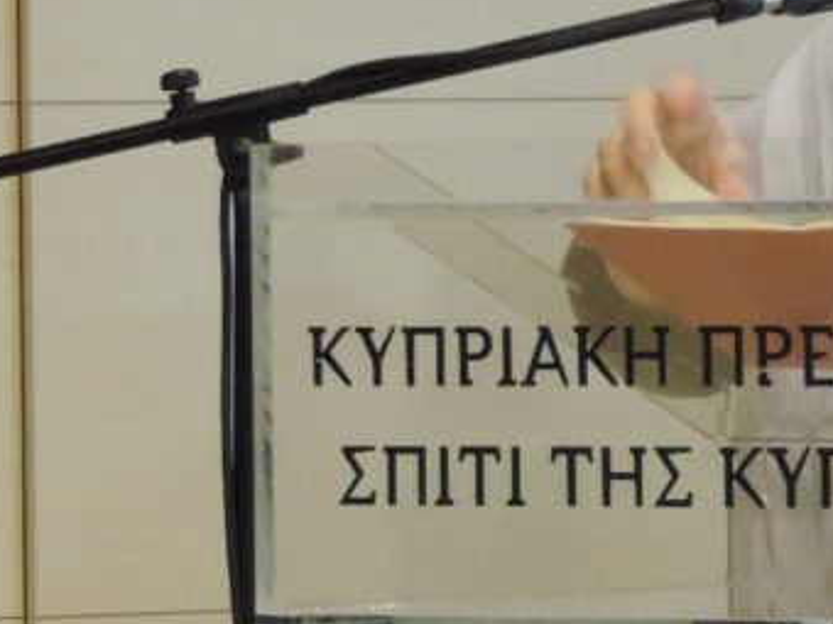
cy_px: 352
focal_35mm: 467
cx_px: 1100
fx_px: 11238
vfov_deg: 3.2
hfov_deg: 4.2
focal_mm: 27.6
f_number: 4.4
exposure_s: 1/25
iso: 800
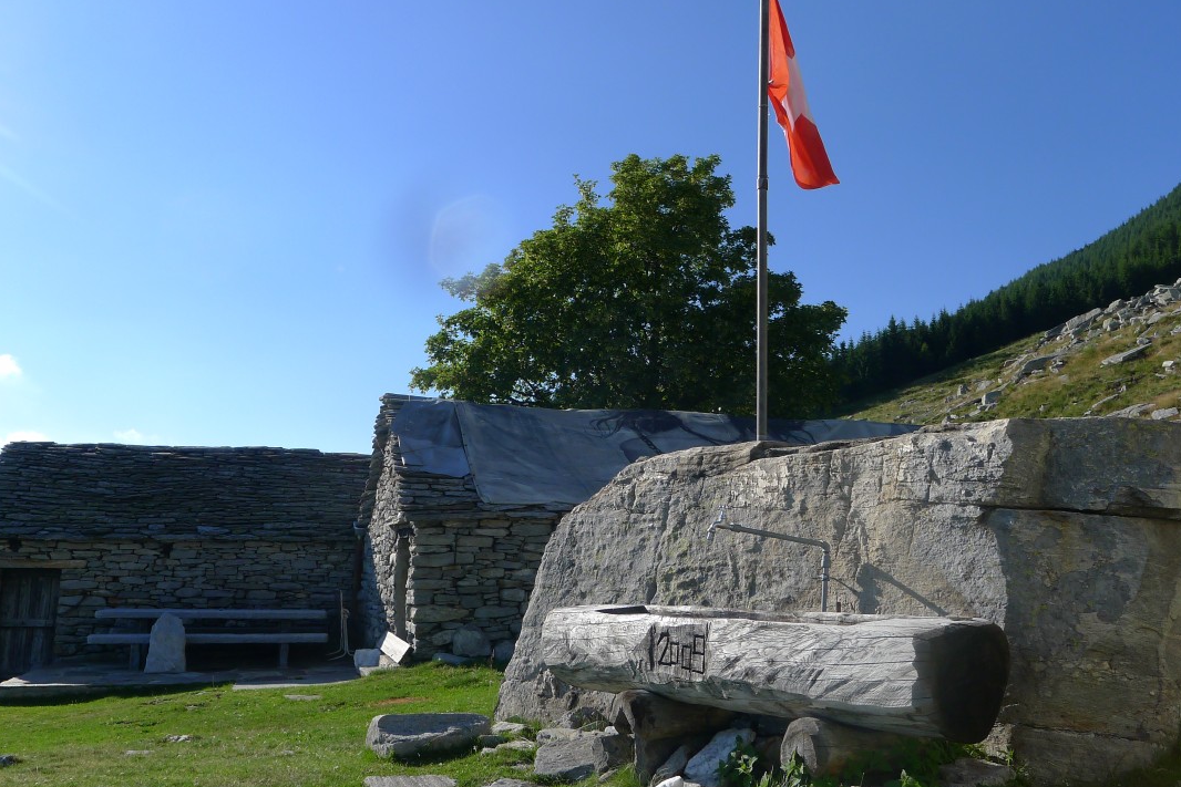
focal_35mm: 27
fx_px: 886
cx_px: 564
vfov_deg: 47.9
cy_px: 379
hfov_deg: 67.3
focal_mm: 5.1
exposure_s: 1/800
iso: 80
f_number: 4
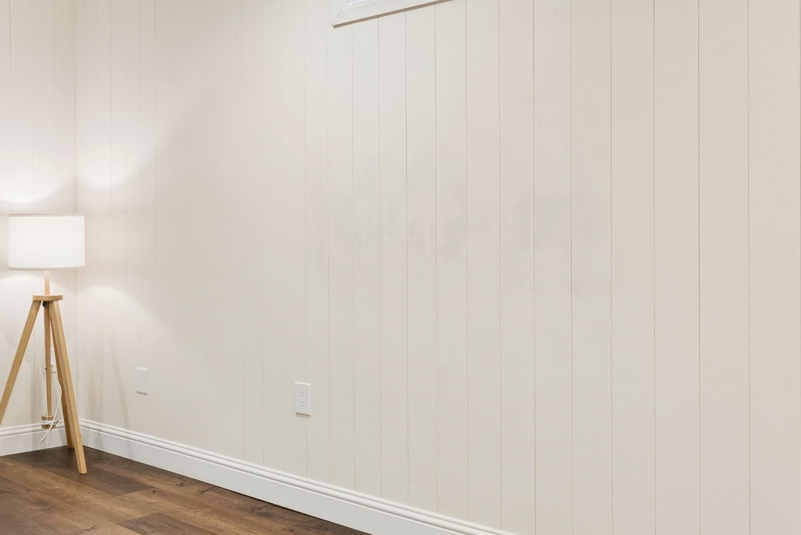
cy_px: 264
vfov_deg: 33.4
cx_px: 145
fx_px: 890
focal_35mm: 40
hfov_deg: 45.6
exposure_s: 1/25
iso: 640
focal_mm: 18
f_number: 8
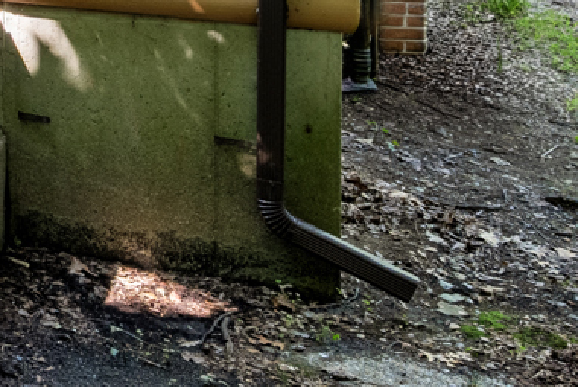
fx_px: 1478
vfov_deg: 13.5
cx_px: -625
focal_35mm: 92
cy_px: -293
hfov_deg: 16.2
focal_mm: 14
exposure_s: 1/4
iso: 320
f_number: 9
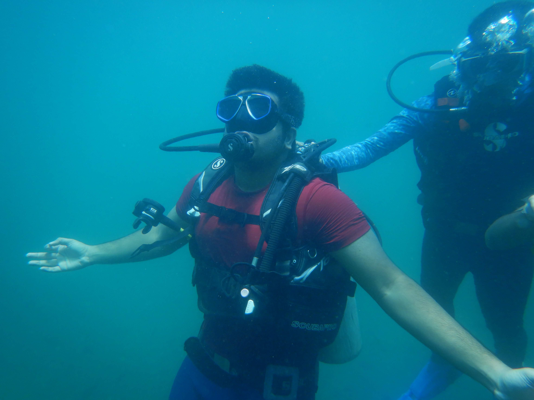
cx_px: 267
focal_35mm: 24
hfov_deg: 71.6
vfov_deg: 56.8
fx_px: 370
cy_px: 200
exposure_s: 1/400
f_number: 2.8
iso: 125
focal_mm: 4.3
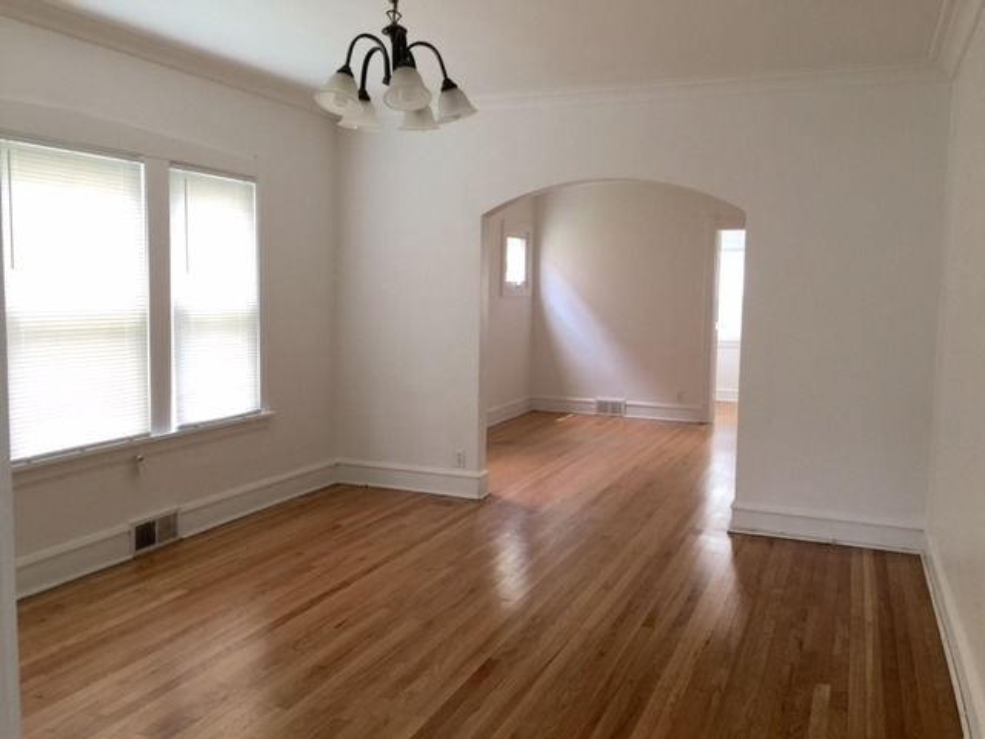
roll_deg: -2.6
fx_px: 825
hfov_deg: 61.7
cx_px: 492
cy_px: 370
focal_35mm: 29
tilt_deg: -4.6
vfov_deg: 48.2
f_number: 2.2
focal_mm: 4.15
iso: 32
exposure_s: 1/15
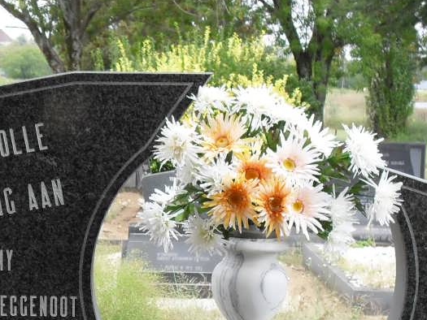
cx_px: 136
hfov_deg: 17.5
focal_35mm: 112
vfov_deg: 13.0
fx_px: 1382
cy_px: 349
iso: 100
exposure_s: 1/180
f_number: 3.9
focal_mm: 8.7
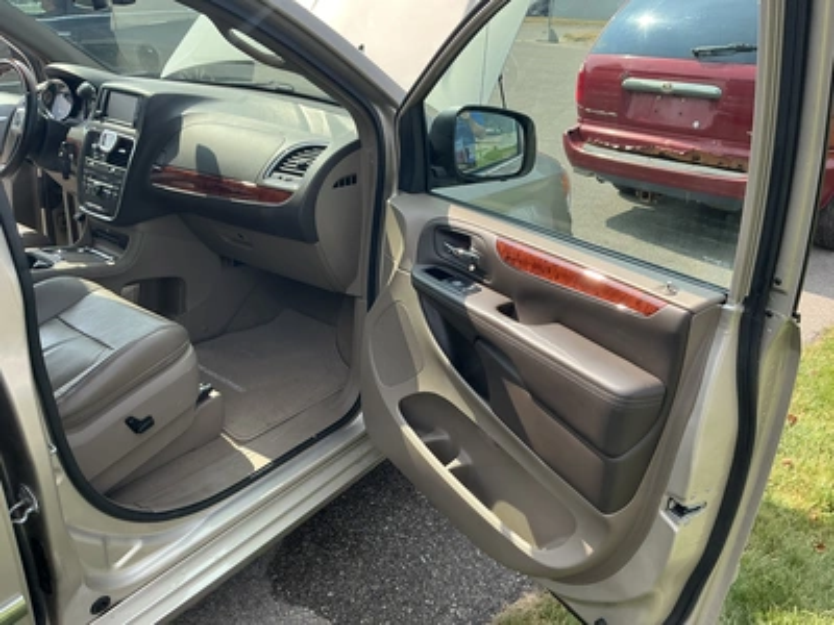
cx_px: 417
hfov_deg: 63.4
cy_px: 312
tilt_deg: -23.9
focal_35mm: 28
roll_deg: -0.9
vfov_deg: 49.7
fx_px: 675
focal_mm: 3
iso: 25
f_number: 1.8
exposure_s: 1/509
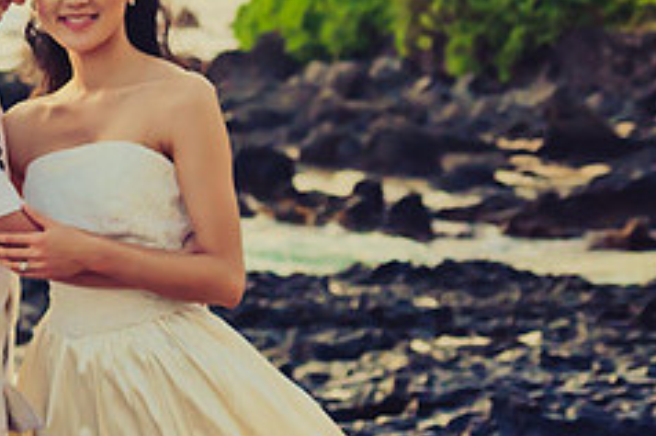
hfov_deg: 12.1
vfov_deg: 8.1
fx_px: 3057
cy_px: 18
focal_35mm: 168
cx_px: 36
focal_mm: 46
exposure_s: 1/4000
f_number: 3.2
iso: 800
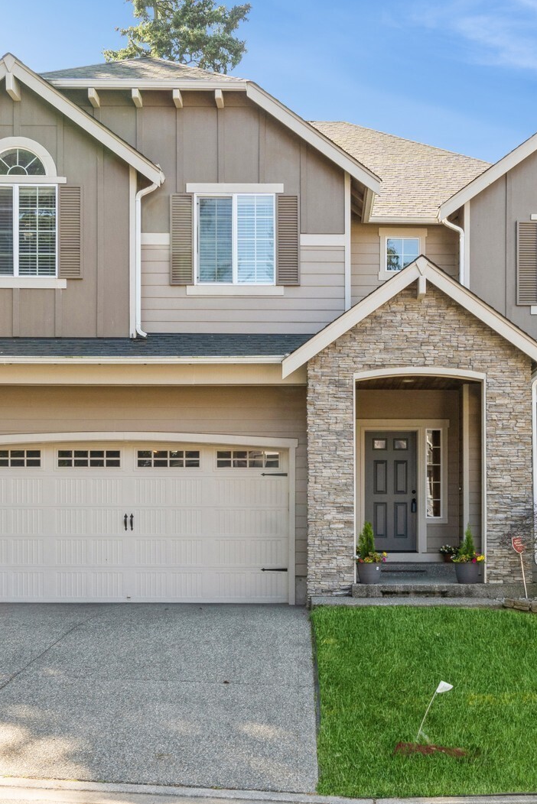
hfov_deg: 34.3
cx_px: 330
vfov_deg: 49.8
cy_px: 403
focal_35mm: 39
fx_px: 867
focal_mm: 17
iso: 200
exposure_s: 1/50
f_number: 11
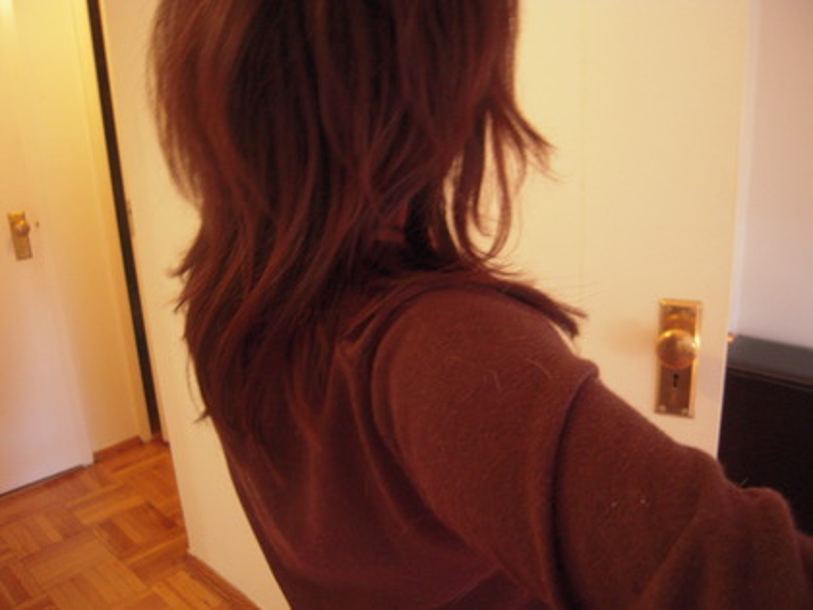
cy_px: 305
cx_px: 406
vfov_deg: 49.7
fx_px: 658
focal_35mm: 28
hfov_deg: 63.4
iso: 400
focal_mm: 5
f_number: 2.7
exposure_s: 1/15
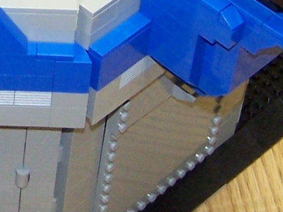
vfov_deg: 7.7
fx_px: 1554
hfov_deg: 10.2
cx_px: -99
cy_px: -51
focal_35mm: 190
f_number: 2.8
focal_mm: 6.3
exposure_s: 1/60
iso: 140
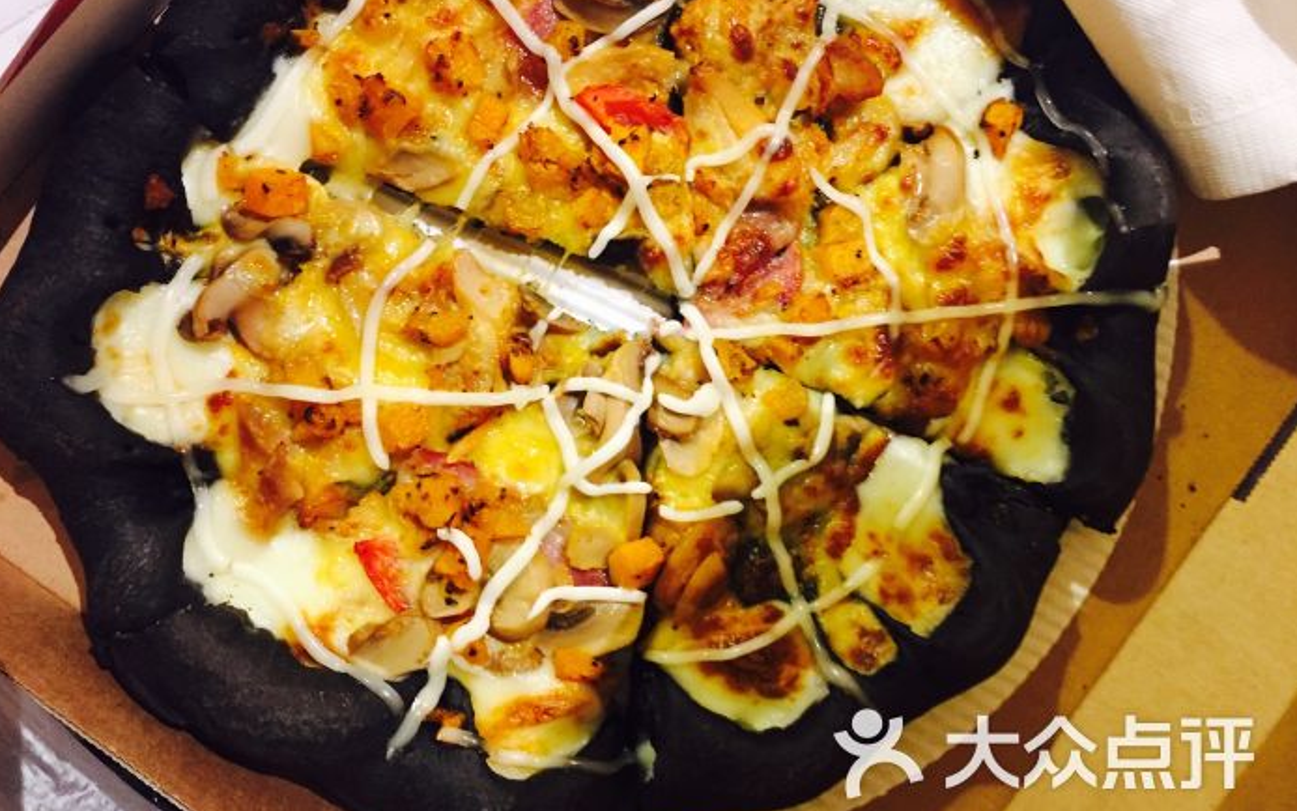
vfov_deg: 40.6
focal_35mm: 31
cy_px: 360
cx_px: 648
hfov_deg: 61.2
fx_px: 1096
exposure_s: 1/20
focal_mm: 4.15
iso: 250
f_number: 2.2
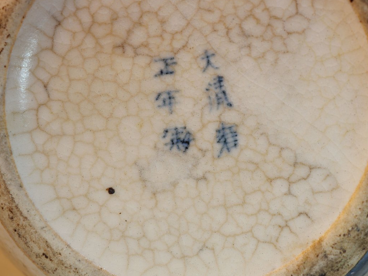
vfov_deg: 21.0
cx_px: 211
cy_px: 116
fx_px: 744
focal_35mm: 70
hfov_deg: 27.8
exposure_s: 1/250
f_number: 4
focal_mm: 30
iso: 200
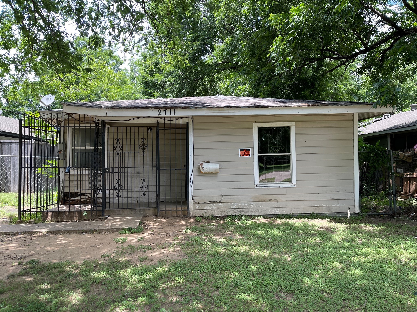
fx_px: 301
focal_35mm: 25
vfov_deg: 54.9
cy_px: 156
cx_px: 208
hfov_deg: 69.4
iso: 32
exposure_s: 1/478
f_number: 1.6
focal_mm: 5.1
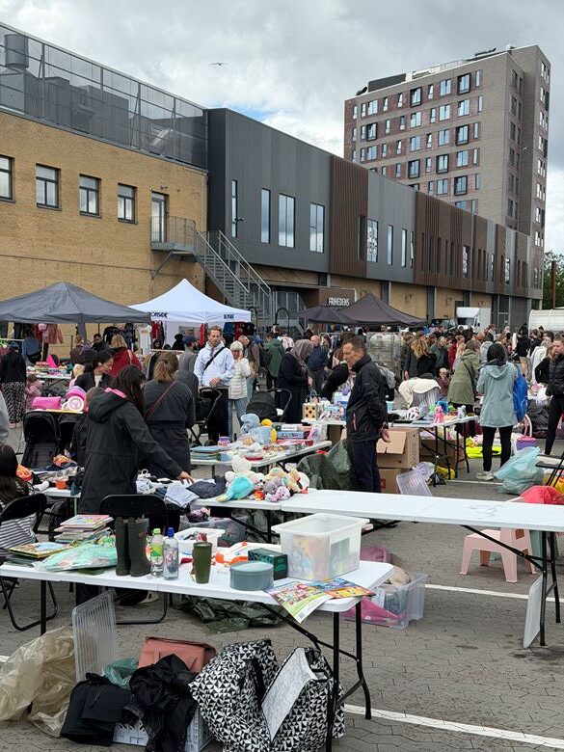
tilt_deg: -2.0
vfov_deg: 39.7
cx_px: 282
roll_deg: -0.7
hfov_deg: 30.3
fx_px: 1043
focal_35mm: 48
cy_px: 376
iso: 80
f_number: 1.78
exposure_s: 1/2762
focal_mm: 6.76
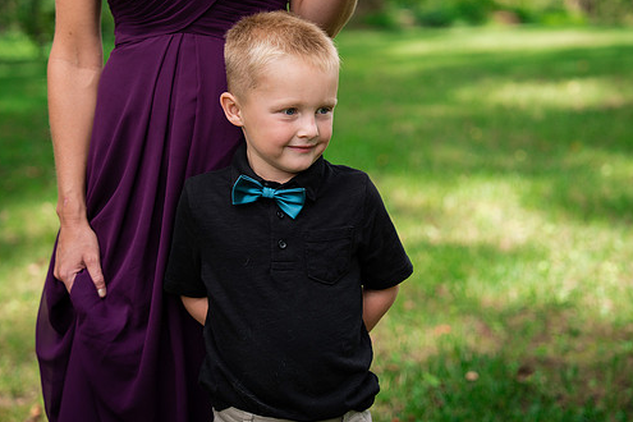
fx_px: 1442
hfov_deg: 24.8
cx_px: 321
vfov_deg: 16.6
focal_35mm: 82
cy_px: 178
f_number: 2.8
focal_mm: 70
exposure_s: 1/320
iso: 160
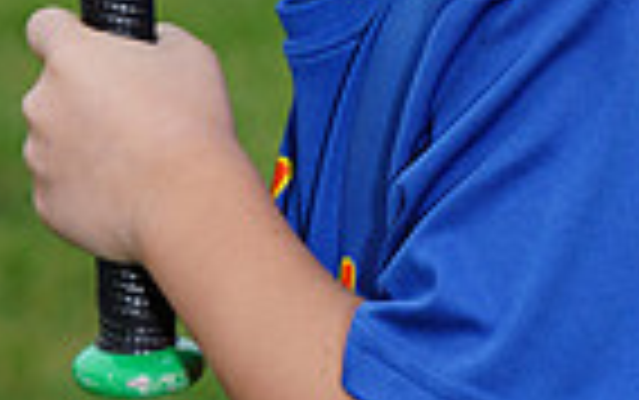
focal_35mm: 831
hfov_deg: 2.5
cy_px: -557
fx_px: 14483
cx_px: 245
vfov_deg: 1.6
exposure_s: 1/200
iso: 160
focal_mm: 200
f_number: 9
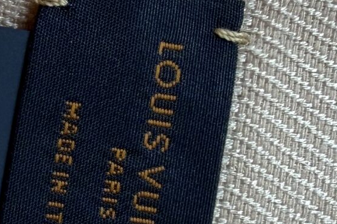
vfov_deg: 12.0
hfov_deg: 17.0
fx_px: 1067
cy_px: 125
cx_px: -94
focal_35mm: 114
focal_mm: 2.22
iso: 100
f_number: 2.2
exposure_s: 1/121
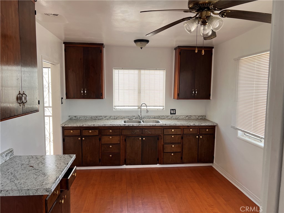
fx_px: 213
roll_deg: -0.5
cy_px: 106
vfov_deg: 53.1
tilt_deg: -5.4
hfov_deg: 67.3
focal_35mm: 26
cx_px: 142
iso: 100
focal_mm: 5.7
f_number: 1.5
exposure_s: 1/121
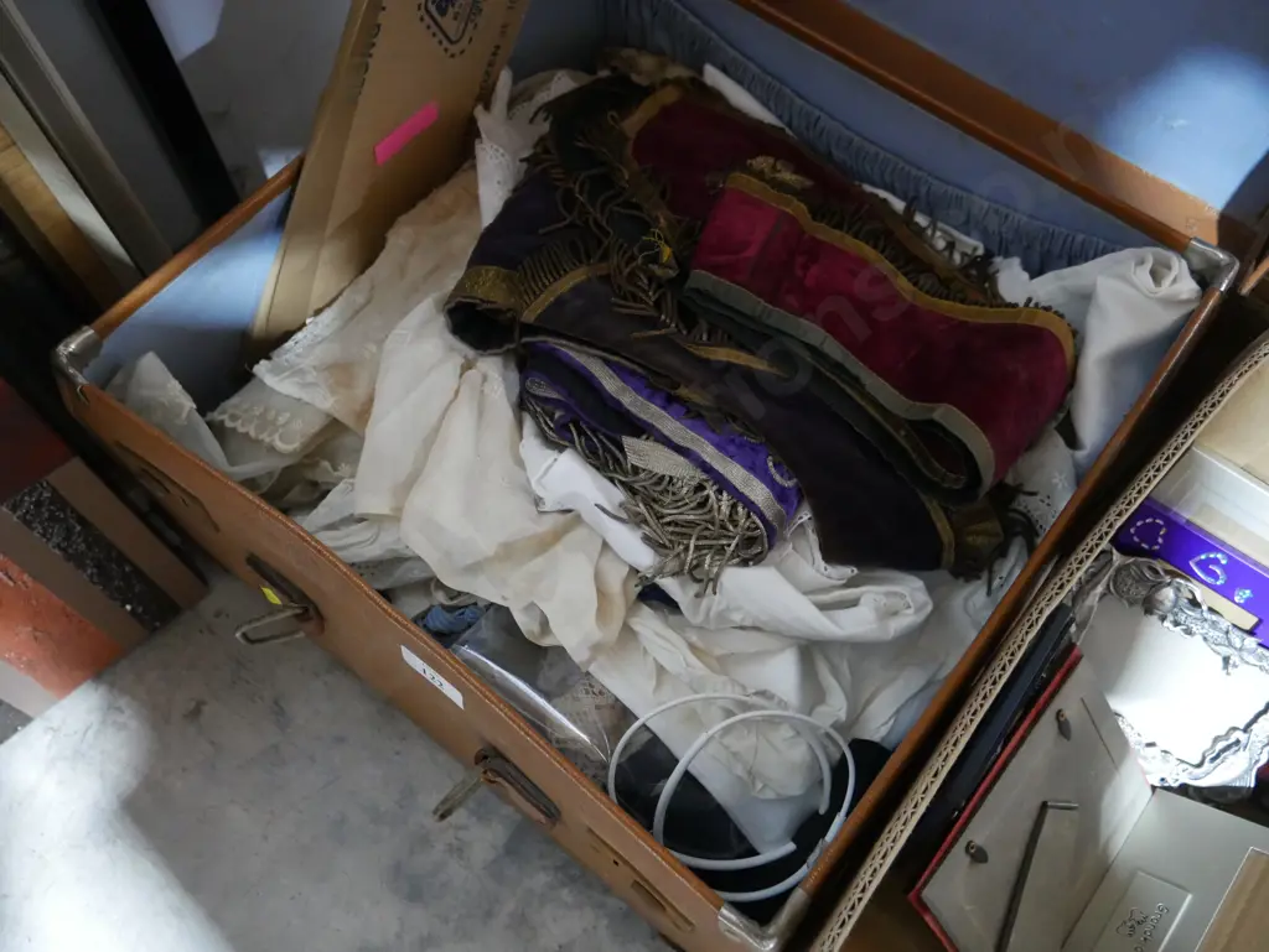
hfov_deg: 63.4
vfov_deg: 49.8
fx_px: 1027
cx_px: 634
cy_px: 476
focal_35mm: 28
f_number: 3.5
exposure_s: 1/25
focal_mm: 14
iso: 3200
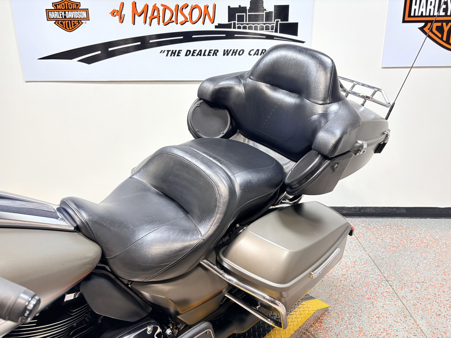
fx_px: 339
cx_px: 226
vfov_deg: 53.1
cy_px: 169
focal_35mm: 26
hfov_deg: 67.3
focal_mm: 5.96
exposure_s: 1/120
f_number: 1.6
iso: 50
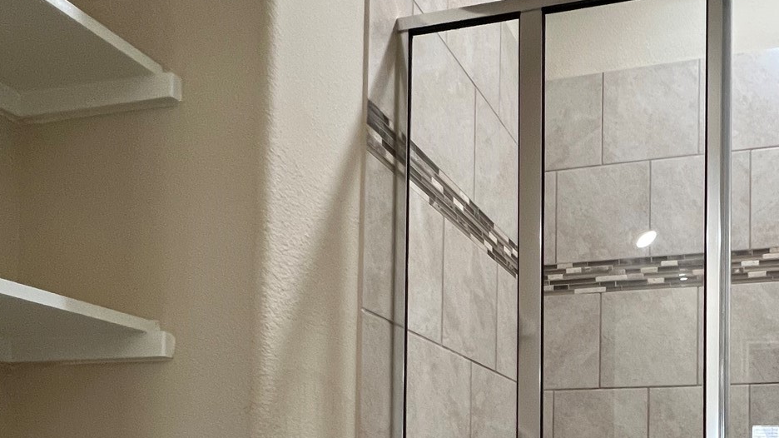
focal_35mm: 31
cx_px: 633
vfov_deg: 33.0
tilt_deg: +2.9
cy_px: 482
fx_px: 640
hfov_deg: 57.5
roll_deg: +0.1
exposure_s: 1/60
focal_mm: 1.57
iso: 200
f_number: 1.8
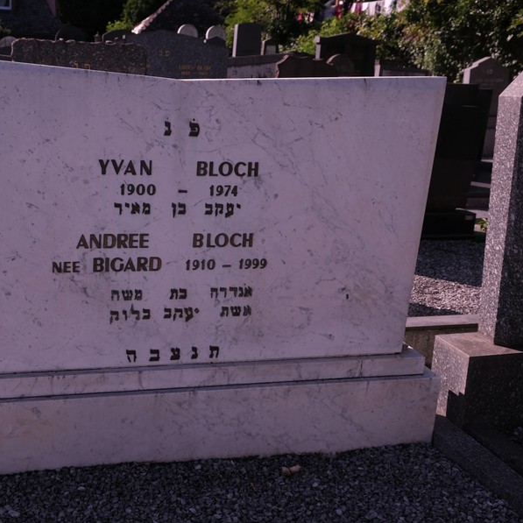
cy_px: 262
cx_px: 183
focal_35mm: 41
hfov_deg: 40.5
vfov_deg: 40.9
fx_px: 701
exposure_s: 1/640
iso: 160
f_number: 5.6
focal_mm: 21.4
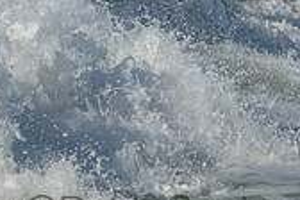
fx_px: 22973
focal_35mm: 2757
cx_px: 164
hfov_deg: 0.7
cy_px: -85
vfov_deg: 0.5
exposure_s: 1/2000
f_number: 11
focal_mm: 800
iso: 450
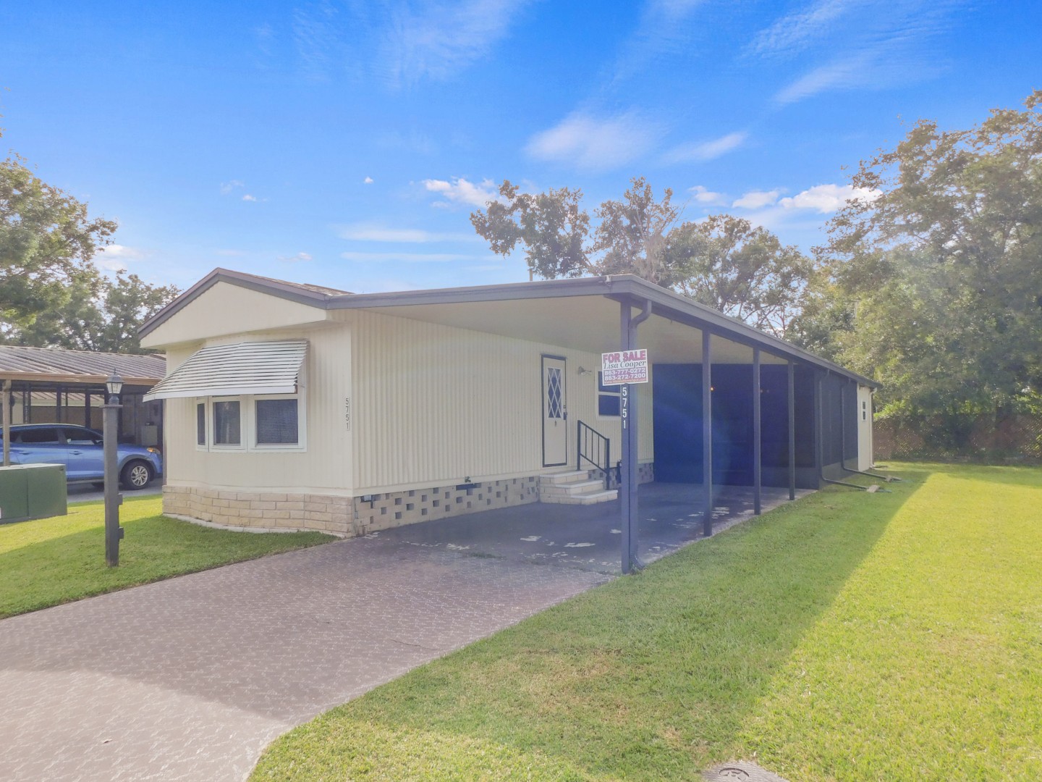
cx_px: 521
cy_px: 391
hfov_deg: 73.9
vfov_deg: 58.9
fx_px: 692
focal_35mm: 23
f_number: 3
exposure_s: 1/800
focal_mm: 4
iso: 125
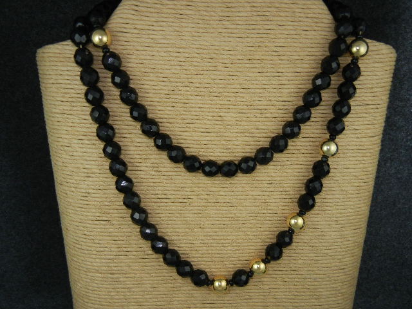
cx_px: 206
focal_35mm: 34
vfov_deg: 41.8
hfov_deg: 54.0
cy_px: 154
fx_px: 405
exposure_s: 1/30
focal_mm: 6.2
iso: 558
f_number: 7.2
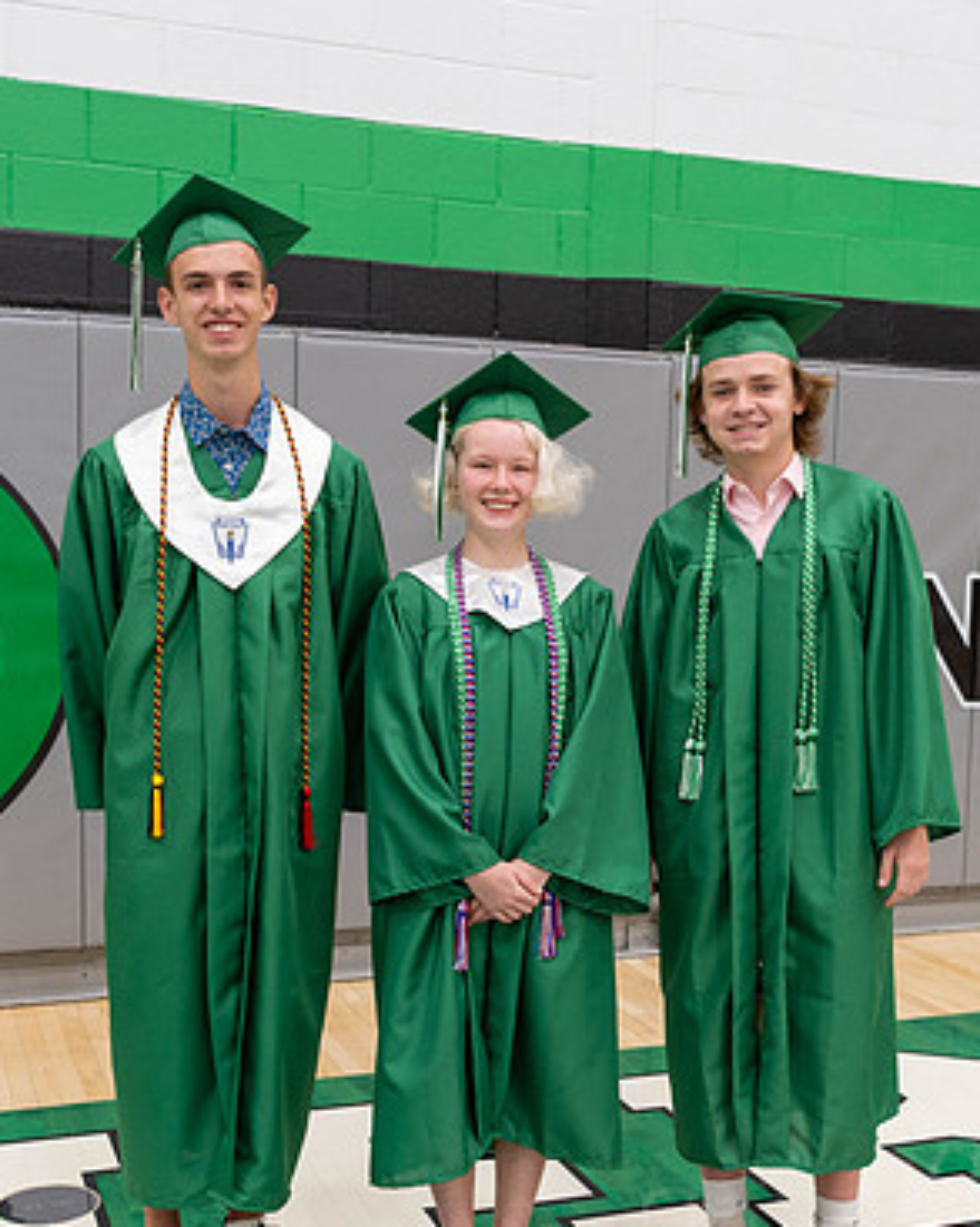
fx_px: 1706
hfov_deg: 32.0
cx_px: 544
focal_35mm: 47
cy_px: 716
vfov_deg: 39.5
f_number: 2.8
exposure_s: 1/125
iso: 500
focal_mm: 26
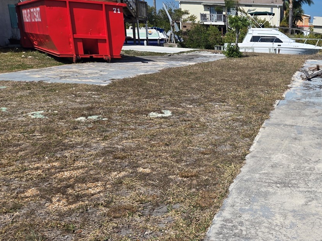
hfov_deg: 39.9
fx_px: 409
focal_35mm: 44
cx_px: 287
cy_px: 163
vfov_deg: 32.6
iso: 25
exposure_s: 1/3464
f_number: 1.8
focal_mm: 5.4
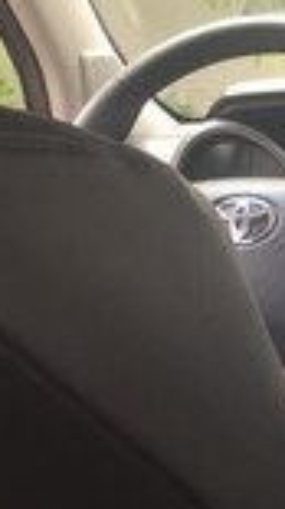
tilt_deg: -18.8
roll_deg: +1.9
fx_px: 1359
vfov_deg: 20.1
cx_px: 593
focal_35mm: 101
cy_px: 571
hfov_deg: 10.8
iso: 32
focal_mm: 4.15
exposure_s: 1/114
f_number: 2.2
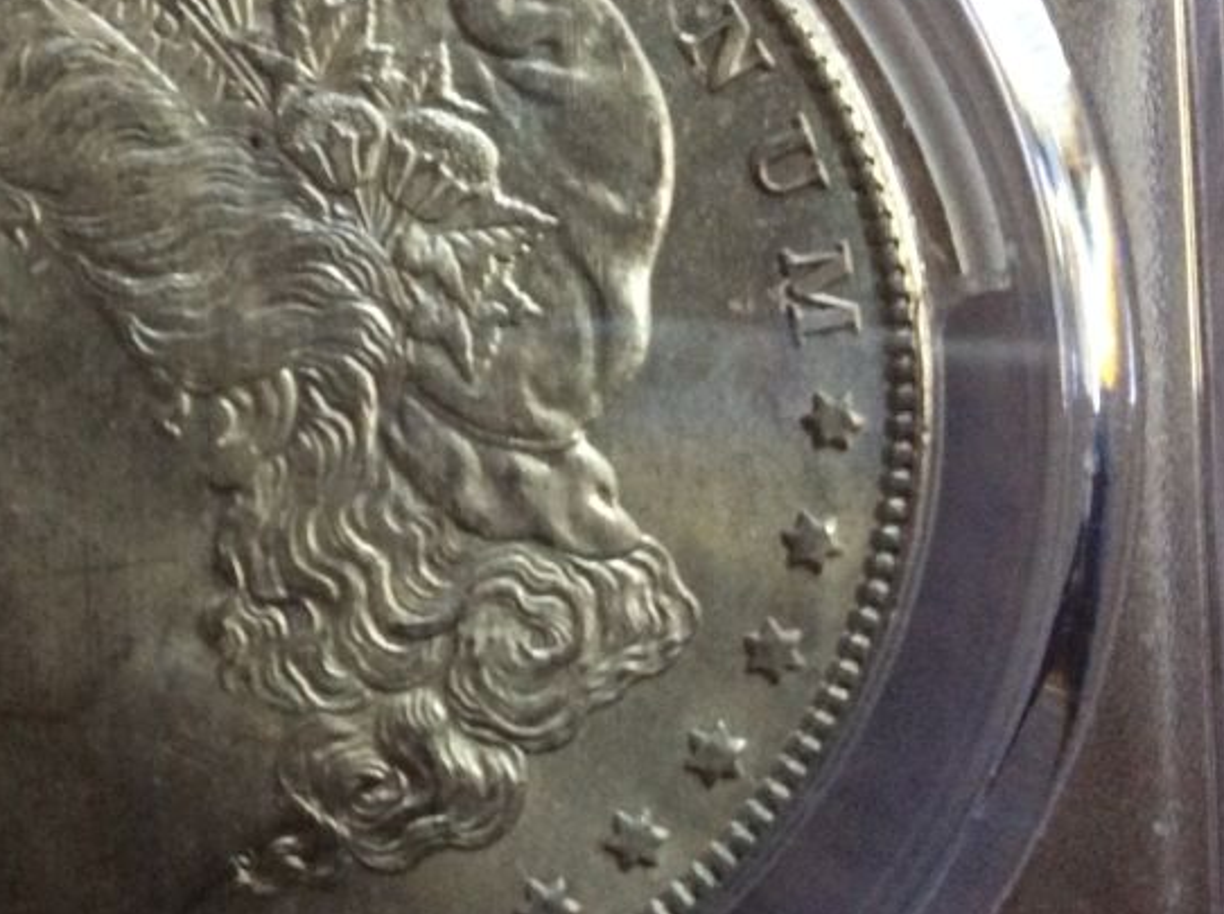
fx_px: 2083
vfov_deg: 24.8
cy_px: 466
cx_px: 307
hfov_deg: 32.1
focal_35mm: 59
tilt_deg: -79.8
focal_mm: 3.3
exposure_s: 1/24
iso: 250
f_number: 2.4
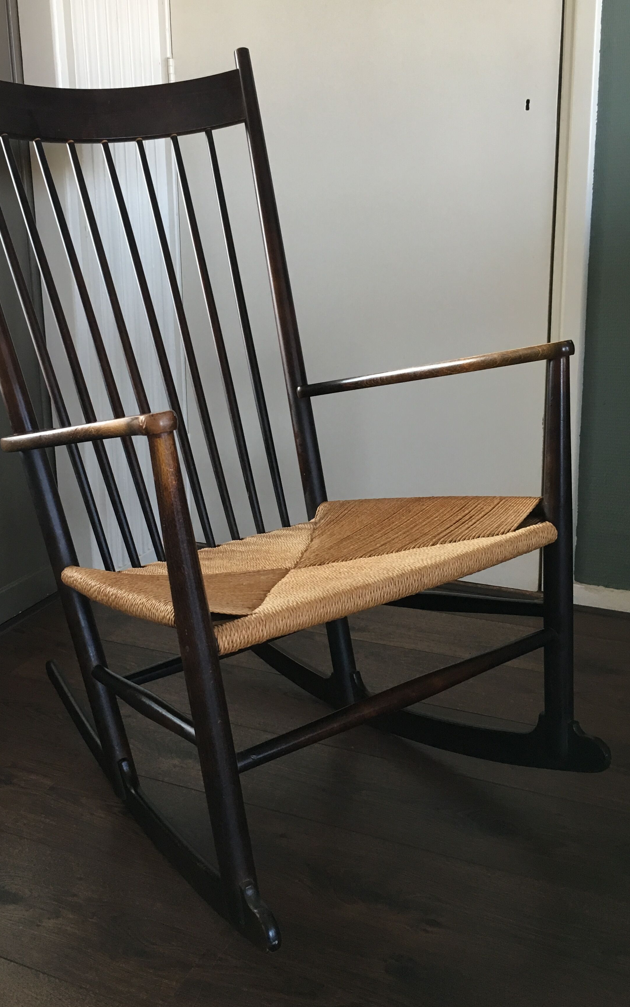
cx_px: 245
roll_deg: +0.9
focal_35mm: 36
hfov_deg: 35.2
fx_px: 989
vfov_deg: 53.9
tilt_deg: -13.0
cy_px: 449
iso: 50
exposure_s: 1/33
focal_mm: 4.15
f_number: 2.2
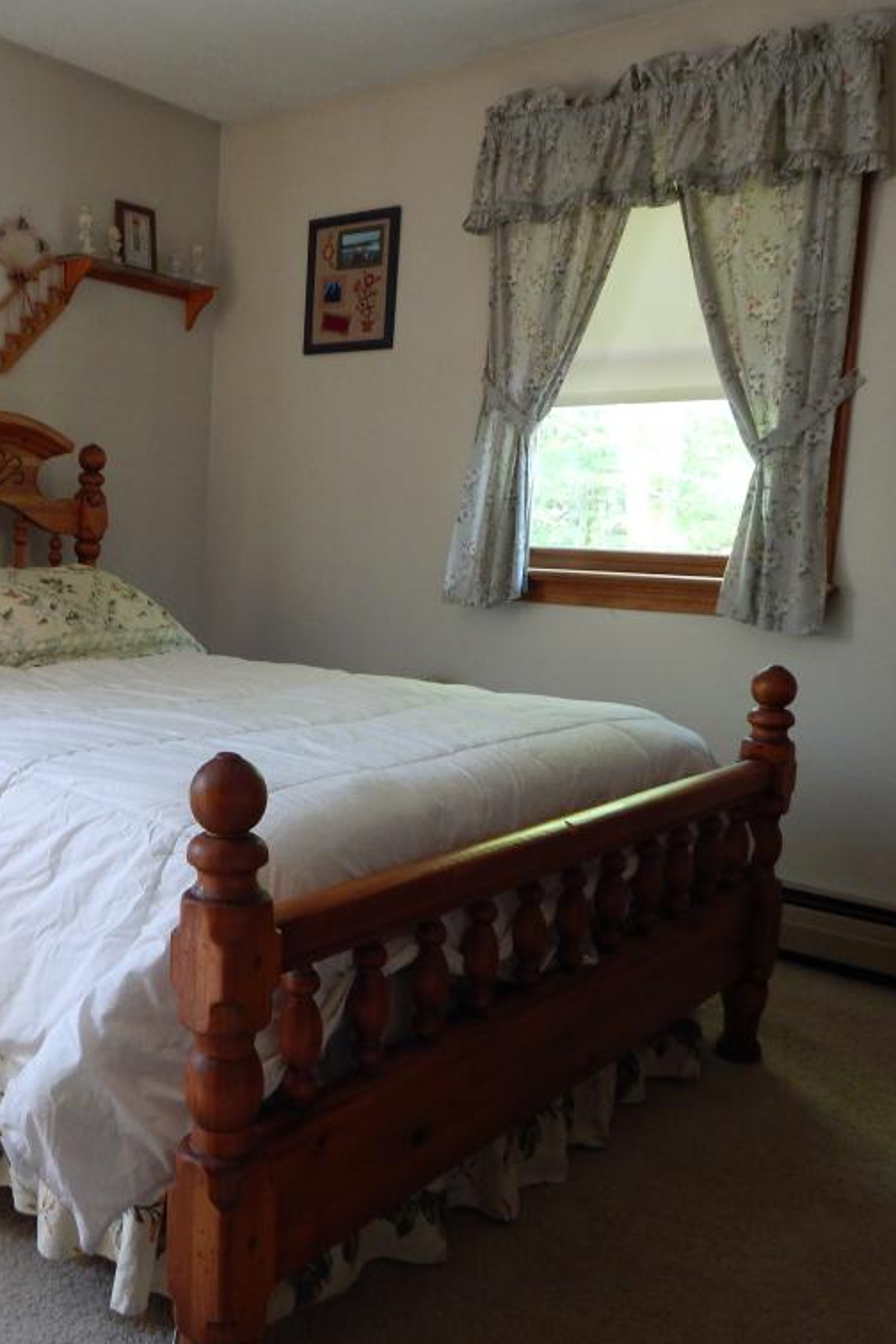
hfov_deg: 40.9
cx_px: 204
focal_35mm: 31
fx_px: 1157
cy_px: 681
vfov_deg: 60.3
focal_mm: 4
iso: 250
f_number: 3
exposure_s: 1/30
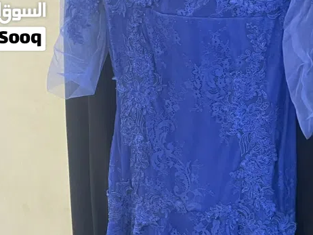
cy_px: 148
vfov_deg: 39.4
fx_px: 326
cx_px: 148
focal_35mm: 36
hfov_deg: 51.3
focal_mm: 4.2
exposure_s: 1/30
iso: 640
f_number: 1.6
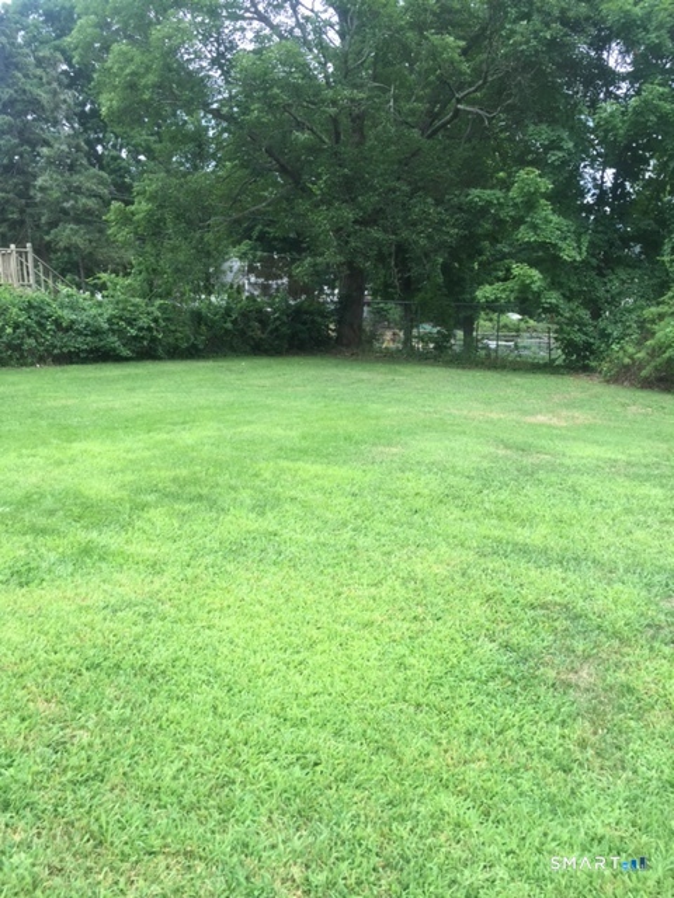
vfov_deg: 61.7
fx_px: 753
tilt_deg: -11.8
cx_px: 337
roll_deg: +0.7
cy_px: 449
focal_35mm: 29
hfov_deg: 48.2
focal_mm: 4.15
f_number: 2.2
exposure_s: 1/488
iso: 32
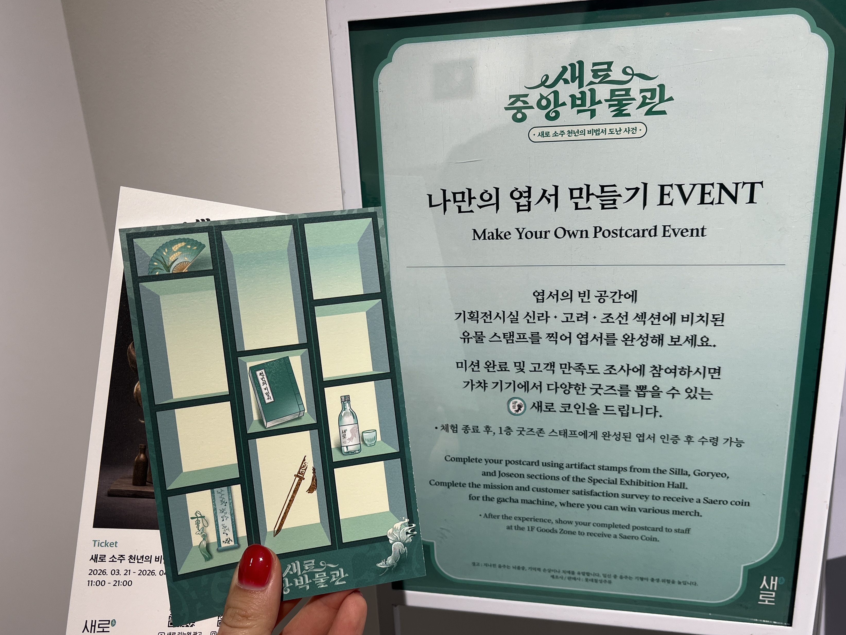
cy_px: 344
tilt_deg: -20.0
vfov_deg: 44.1
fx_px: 782
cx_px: 396
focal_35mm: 32
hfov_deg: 56.8
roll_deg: +4.9
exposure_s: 1/122
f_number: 1.6
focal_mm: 5.1
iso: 40
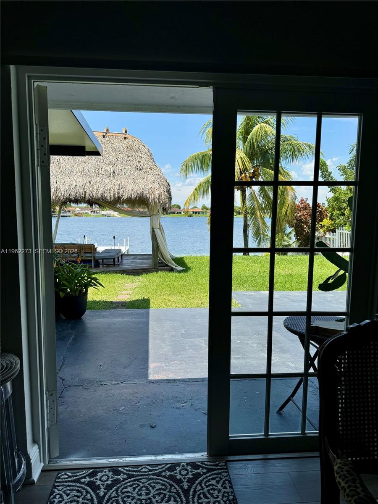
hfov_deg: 56.8
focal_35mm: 24
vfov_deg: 71.6
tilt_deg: -6.1
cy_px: 252
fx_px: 349
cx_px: 189
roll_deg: -0.1
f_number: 1.78
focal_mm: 6.76
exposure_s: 1/2604
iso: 80
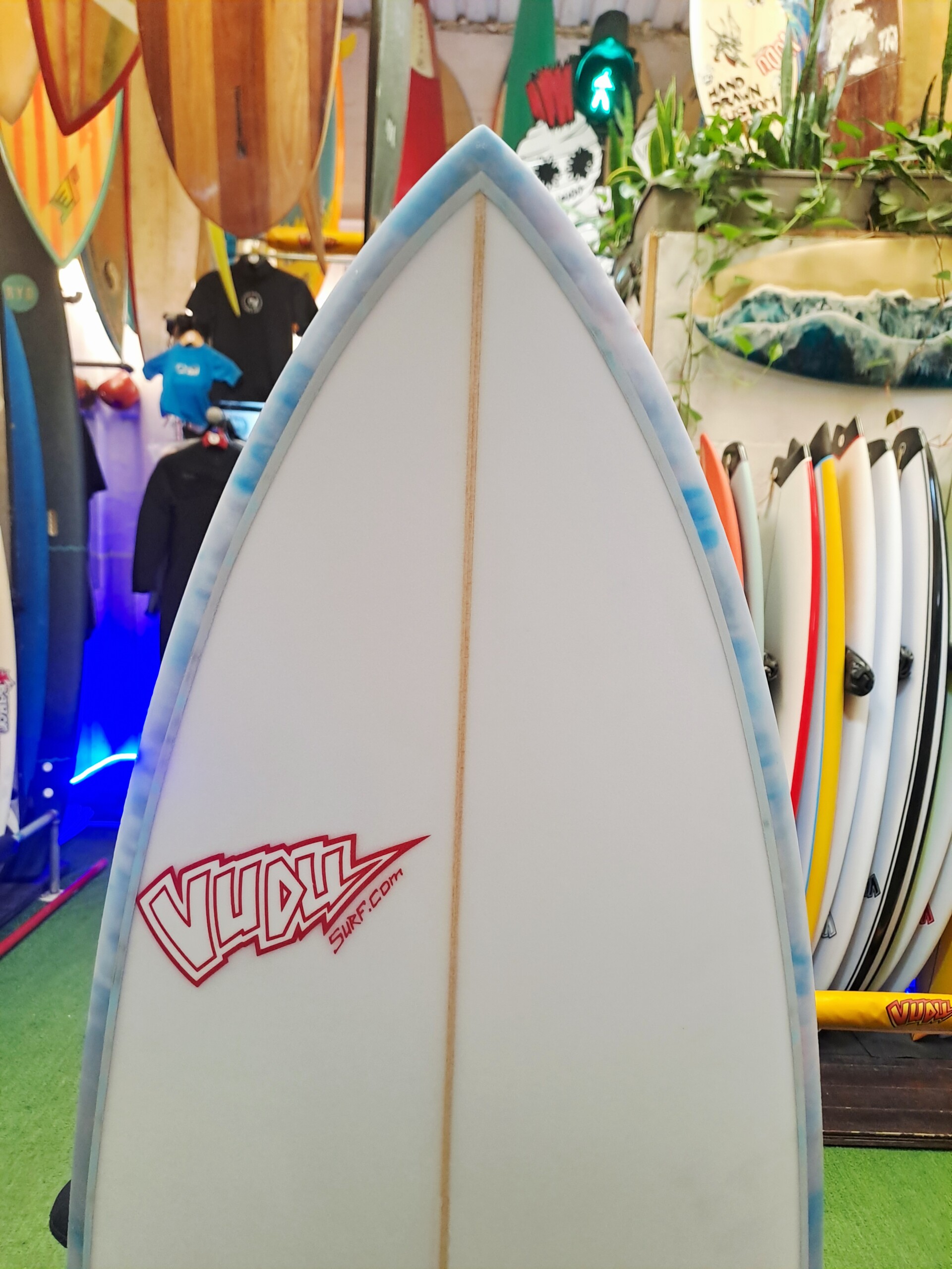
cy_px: 634
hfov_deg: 54.9
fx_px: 917
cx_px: 476
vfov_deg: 69.4
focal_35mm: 25
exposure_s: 1/50
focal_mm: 4.65
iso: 250
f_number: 1.8
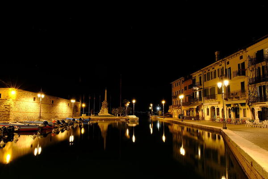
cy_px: 90
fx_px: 201
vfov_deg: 47.9
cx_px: 134
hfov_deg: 67.4
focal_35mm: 27
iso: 320
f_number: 10
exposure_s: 6.5
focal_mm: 18
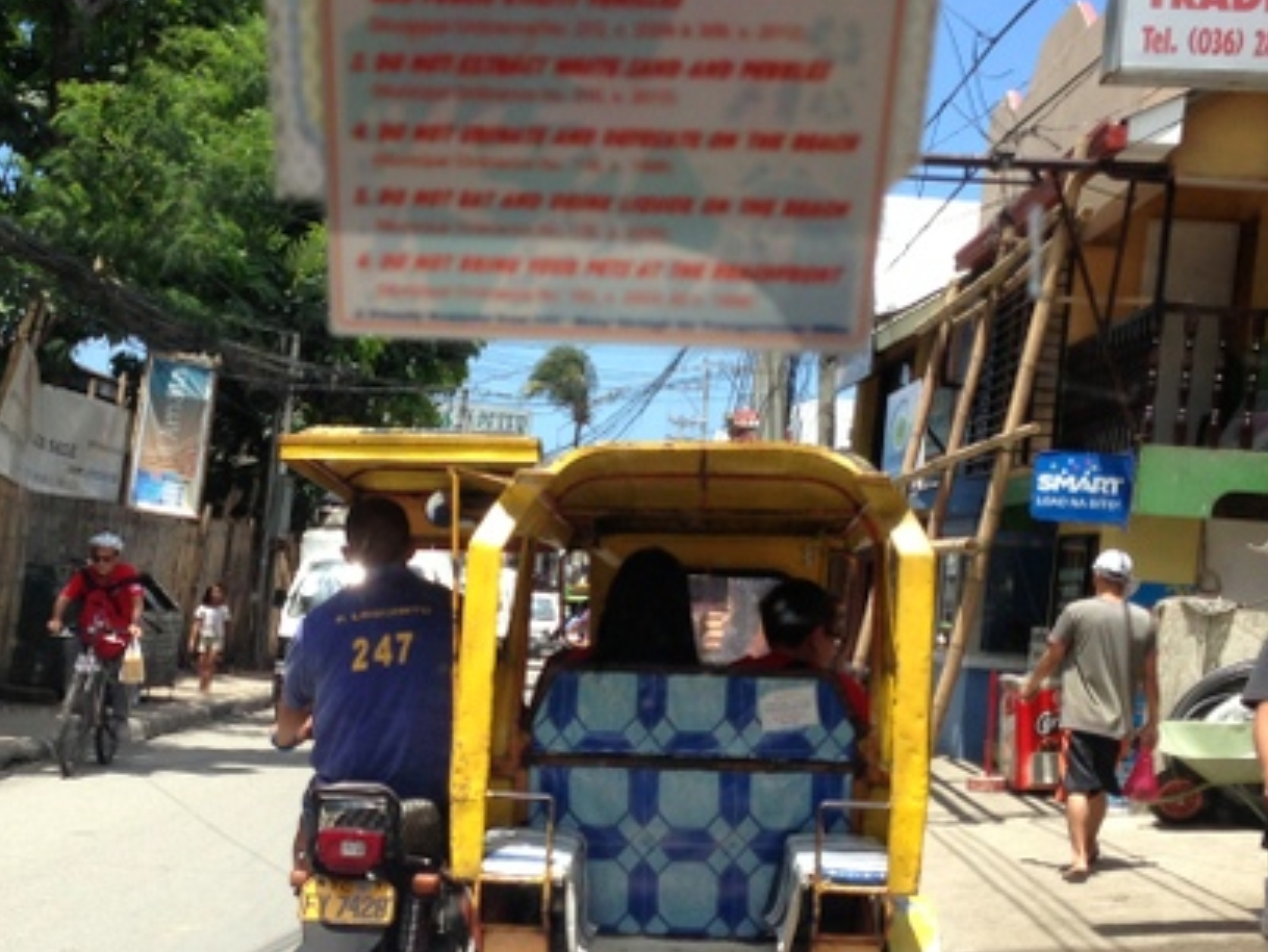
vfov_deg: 22.6
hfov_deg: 29.7
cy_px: 596
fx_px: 2382
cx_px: 453
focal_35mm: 65
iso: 50
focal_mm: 4.13
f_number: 2.4
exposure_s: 1/874
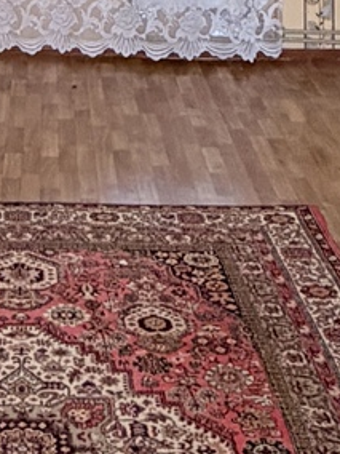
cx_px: -21
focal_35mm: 101
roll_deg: -0.1
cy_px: -313
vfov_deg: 16.8
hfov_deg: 14.4
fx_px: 1323
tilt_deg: +2.4
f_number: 2.2
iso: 320
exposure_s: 1/121
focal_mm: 2.22
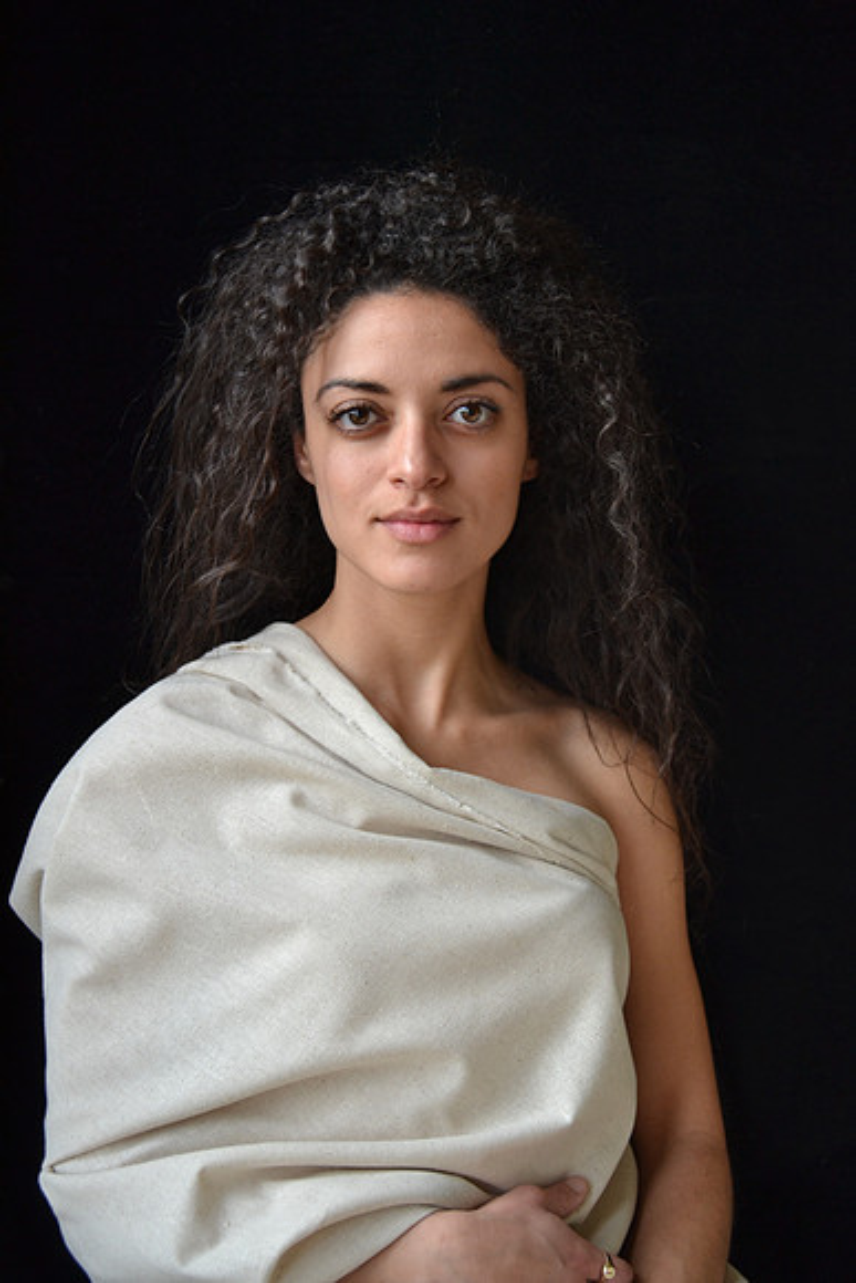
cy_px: 642
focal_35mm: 45
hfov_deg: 29.9
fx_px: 1604
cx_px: 428
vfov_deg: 43.6
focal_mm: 30
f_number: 4.5
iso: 400
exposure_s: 1/60
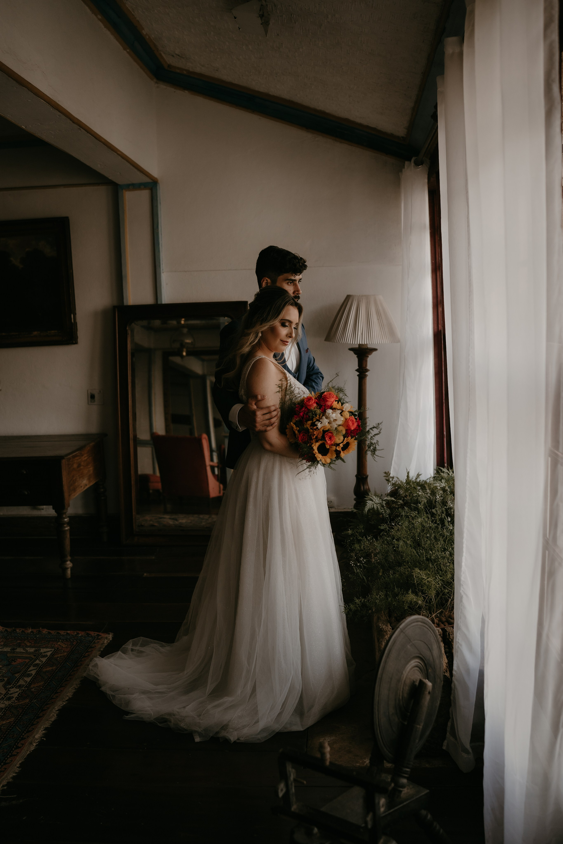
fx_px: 821
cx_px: 282
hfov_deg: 37.9
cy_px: 422
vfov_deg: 54.4
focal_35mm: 35
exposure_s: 1/250
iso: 320
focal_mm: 35
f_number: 2.5
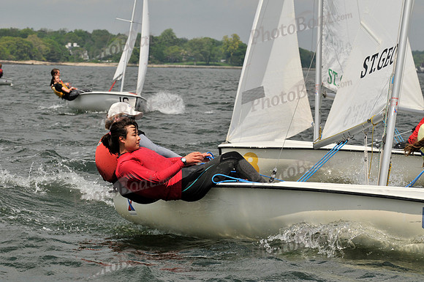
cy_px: 141
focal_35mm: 147
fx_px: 1729
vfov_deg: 9.3
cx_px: 212
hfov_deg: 14.0
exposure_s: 1/800
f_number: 9
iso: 200
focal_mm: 98
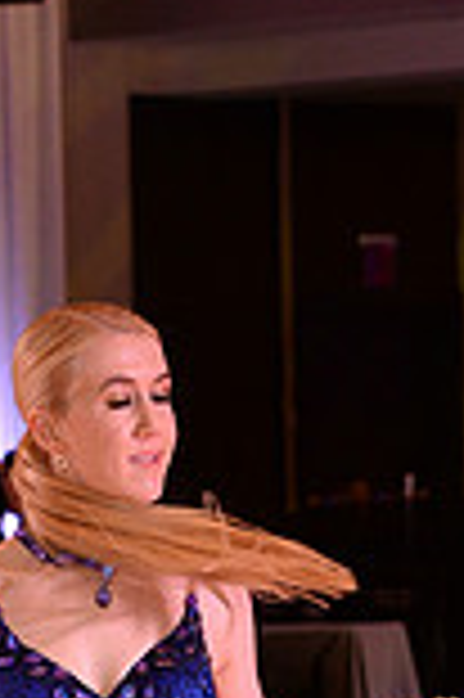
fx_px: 5948
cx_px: -164
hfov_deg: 4.4
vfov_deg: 6.6
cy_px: 986
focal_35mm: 307
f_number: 5.6
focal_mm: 82
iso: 2500
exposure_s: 1/250
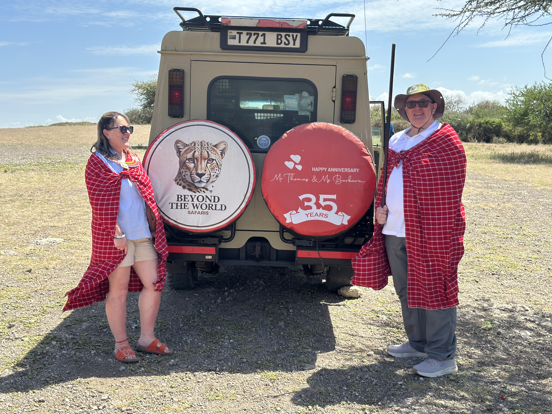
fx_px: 765
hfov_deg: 39.7
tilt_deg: -3.8
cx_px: 276
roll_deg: +1.9
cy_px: 207
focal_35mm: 48
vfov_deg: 30.3
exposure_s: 1/2667
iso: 80
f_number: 1.78
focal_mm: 6.86
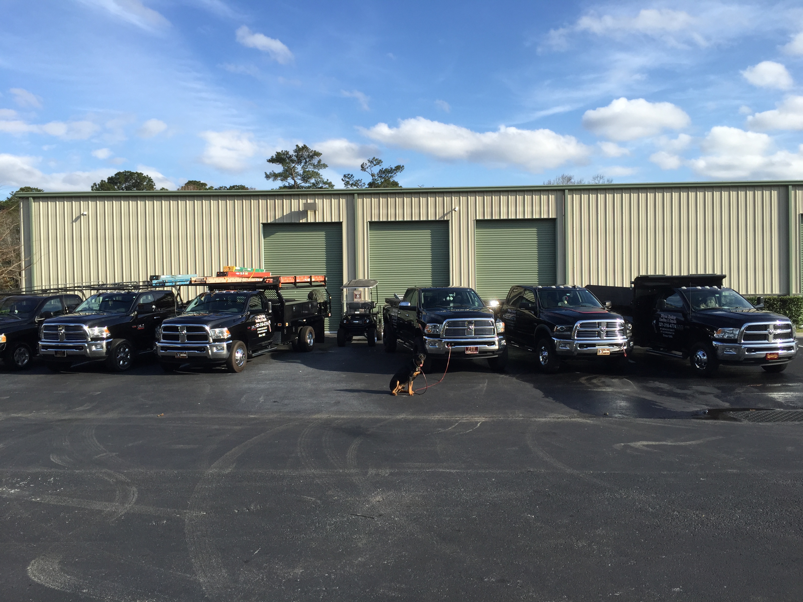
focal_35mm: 29
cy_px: 301
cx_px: 402
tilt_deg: -0.2
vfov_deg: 48.2
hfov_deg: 61.7
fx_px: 673
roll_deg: +0.3
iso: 32
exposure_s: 1/1199
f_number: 2.2
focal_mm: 4.15
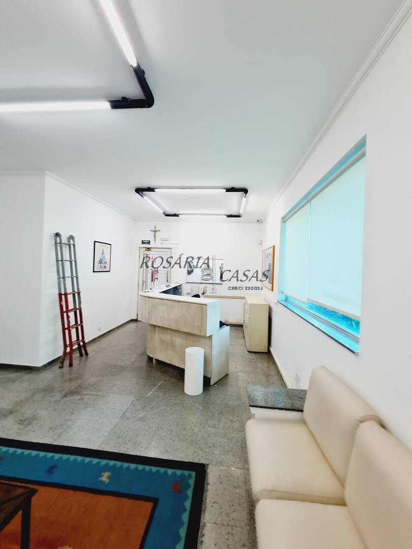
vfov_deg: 106.2
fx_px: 206
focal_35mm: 13
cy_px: 274
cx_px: 206
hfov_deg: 89.9
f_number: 2.2
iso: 200
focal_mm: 2.2
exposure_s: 1/60
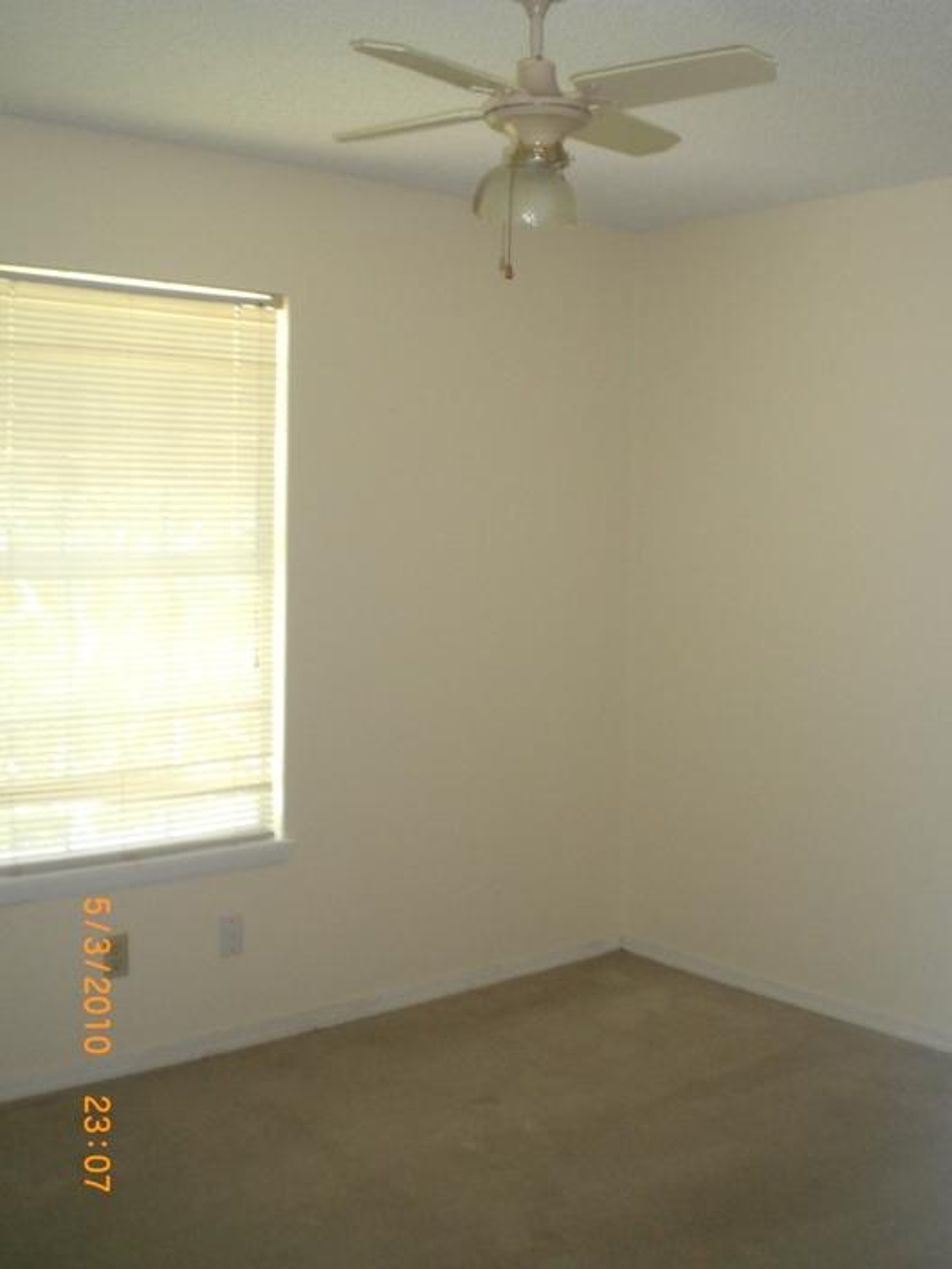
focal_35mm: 38
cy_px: 634
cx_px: 476
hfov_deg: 37.7
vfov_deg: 49.0
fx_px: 1393
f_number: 3.1
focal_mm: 6.3
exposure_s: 1/60
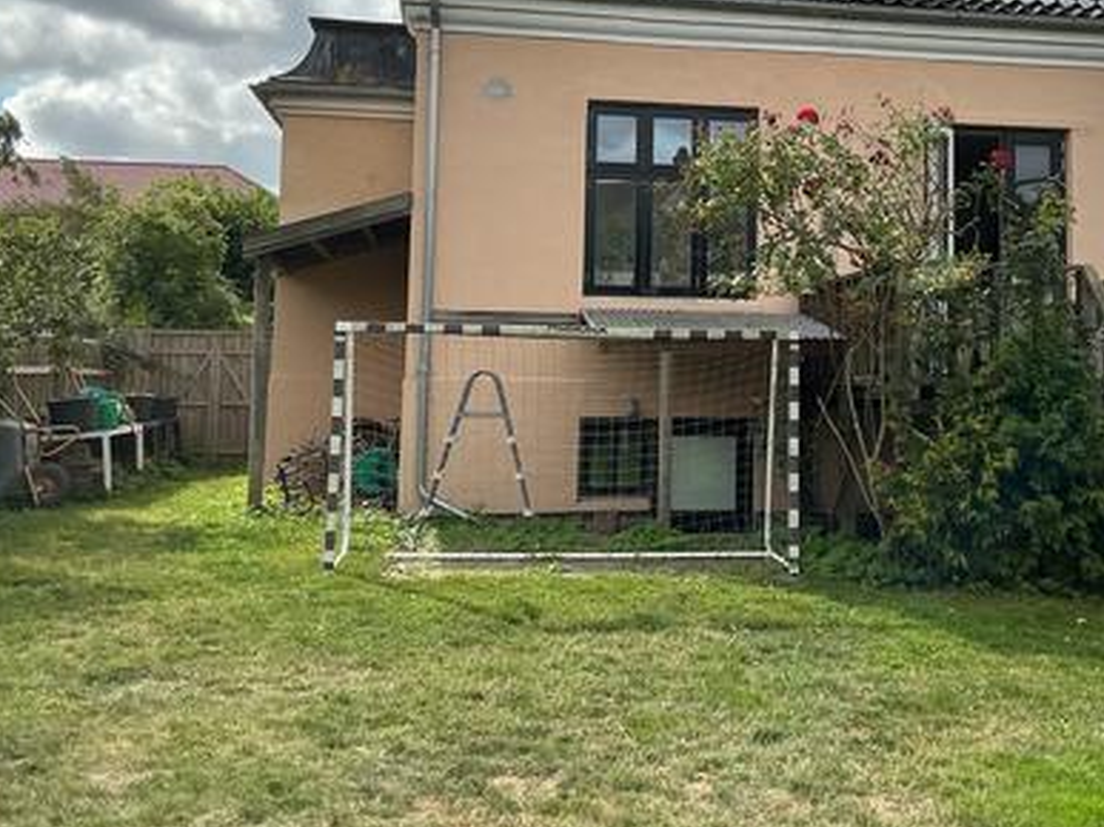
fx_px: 1435
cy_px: 237
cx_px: 733
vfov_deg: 31.7
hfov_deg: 41.6
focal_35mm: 45
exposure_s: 1/1786
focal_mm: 3
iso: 25
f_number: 1.8
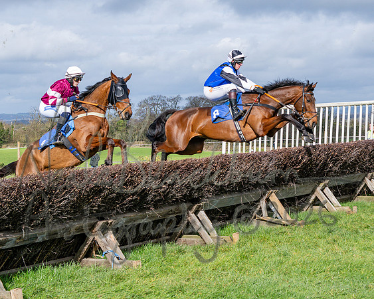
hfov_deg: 23.5
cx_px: 299
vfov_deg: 19.2
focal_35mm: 80
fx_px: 884
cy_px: 121
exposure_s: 1/2000
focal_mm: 35
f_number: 4
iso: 200
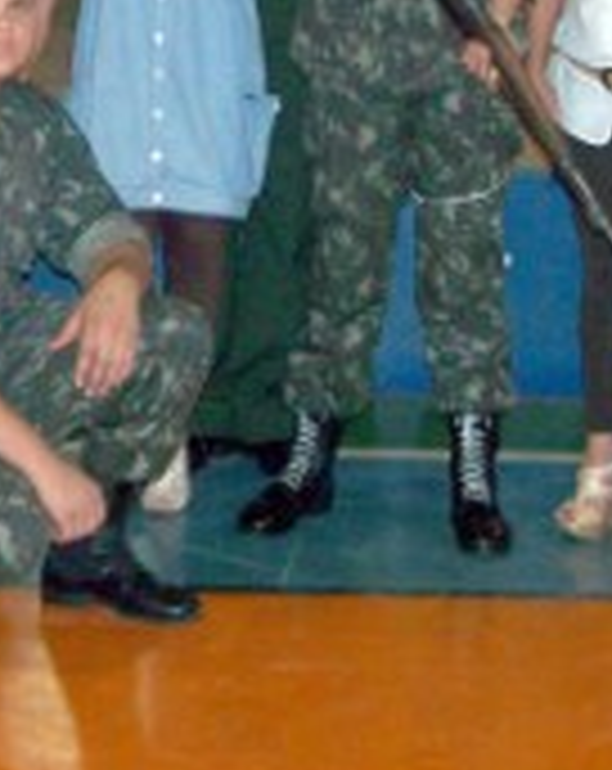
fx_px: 3158
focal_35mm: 139
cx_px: 142
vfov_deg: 13.8
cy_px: 63
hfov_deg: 11.0
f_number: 2.8
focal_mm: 6.3
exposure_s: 1/60
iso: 160
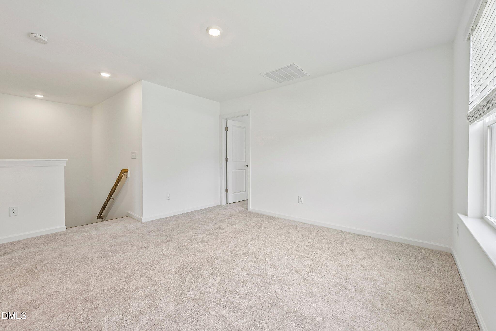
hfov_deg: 104.3
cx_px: 248
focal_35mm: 14
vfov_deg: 81.2
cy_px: 166
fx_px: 193
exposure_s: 1/40
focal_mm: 14
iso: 200
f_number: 8
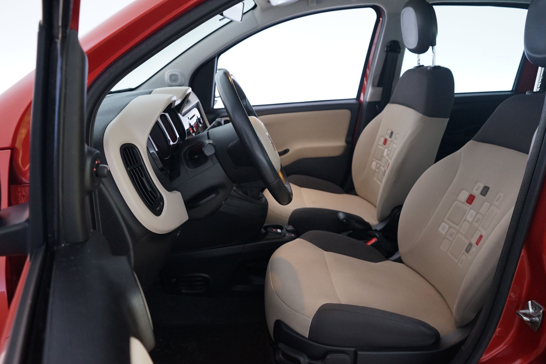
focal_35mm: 28
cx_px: 273
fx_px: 425
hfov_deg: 65.5
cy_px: 182
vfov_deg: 46.4
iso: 3200
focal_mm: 28
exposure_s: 1/10
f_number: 5
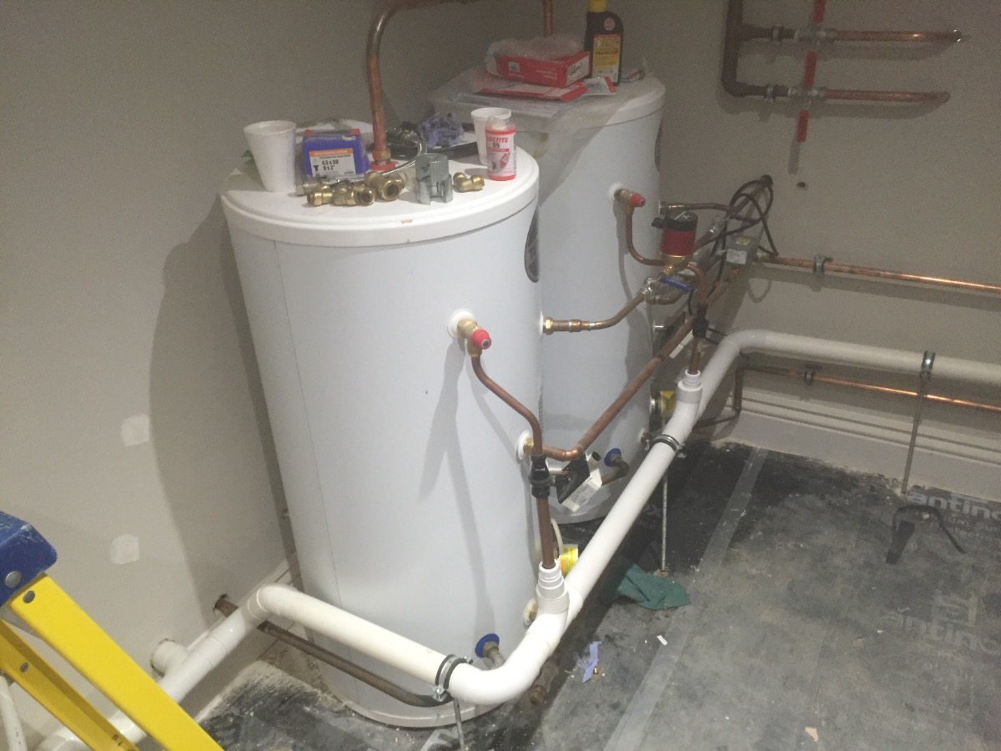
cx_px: 500
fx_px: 839
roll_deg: +2.6
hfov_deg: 61.7
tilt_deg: -29.8
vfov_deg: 48.2
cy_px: 376
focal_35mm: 29
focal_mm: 4.15
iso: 250
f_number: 2.2
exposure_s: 1/33
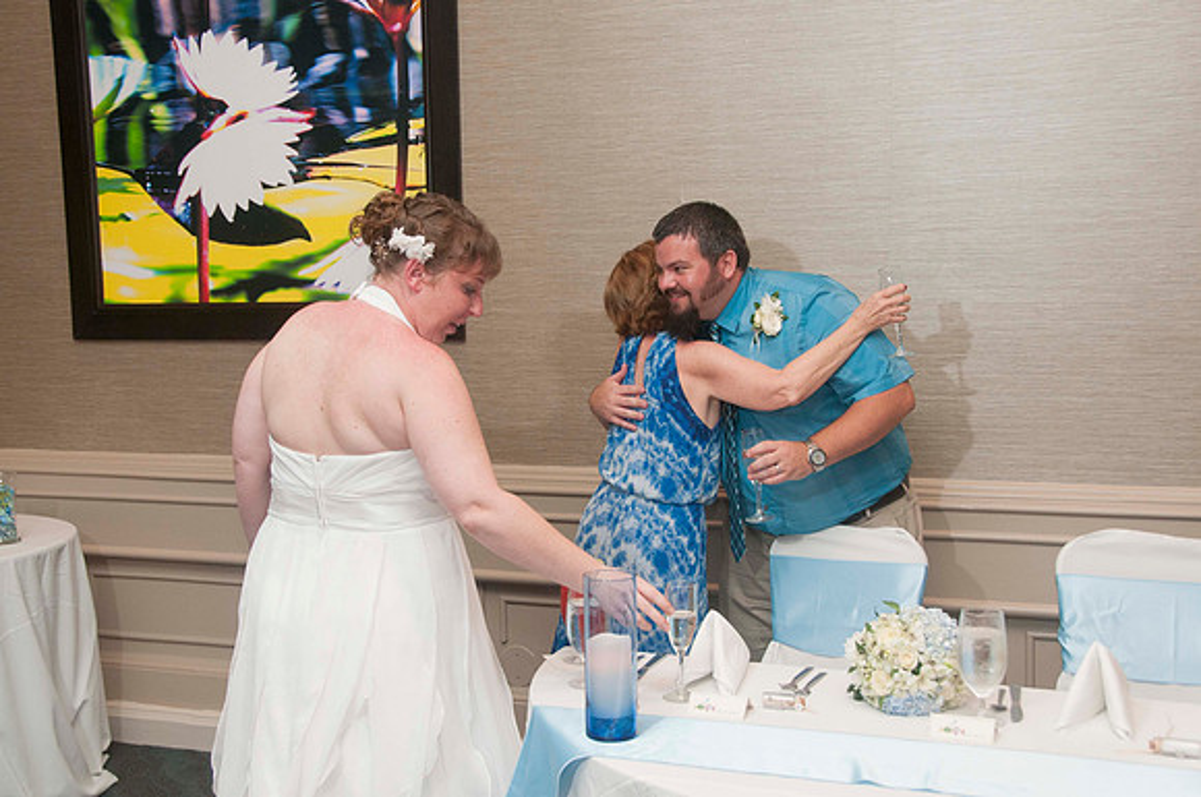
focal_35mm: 42
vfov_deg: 31.8
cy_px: 398
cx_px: 600
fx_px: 1399
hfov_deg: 46.5
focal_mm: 28
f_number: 5.6
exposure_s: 1/60
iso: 800
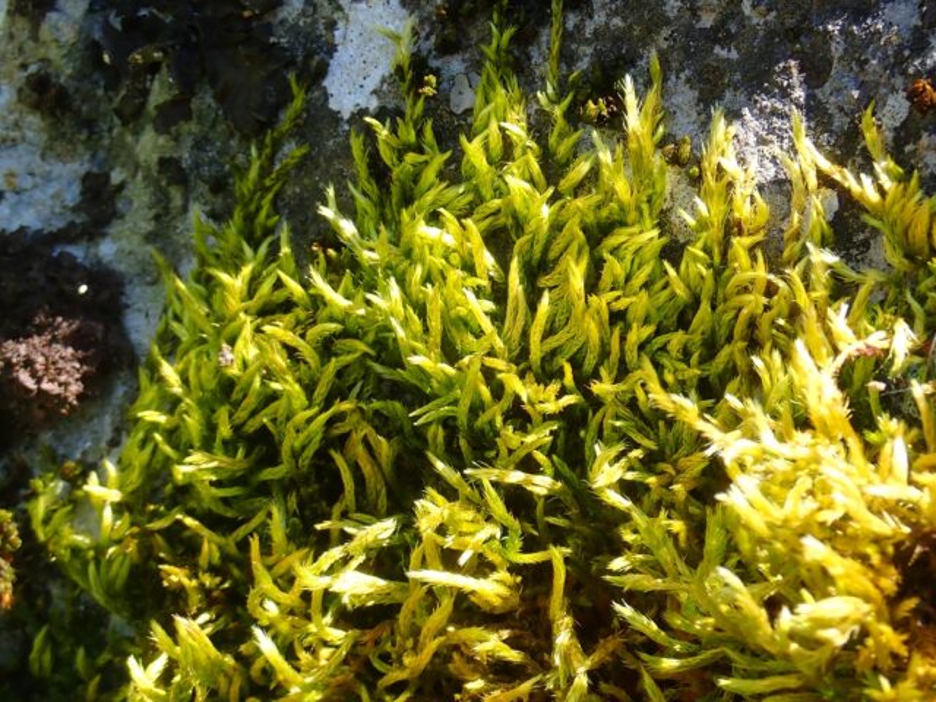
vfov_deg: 18.4
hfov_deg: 24.4
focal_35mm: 80
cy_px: 351
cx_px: 468
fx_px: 2163
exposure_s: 1/80
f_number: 5.6
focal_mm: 14.41
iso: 100
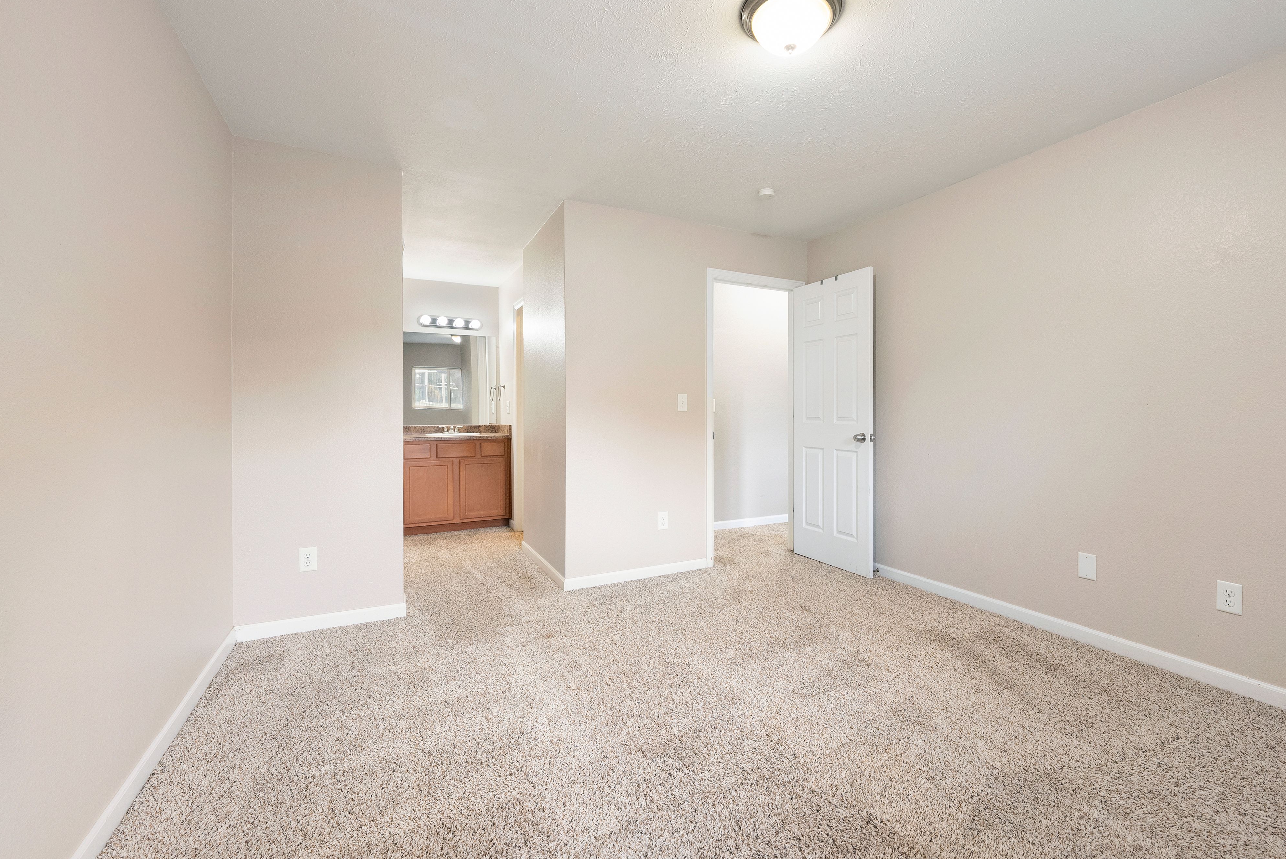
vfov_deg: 77.4
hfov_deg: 100.2
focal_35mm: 15
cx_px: 683
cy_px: 410
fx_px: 536
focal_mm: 14
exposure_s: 1/10
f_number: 8
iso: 800
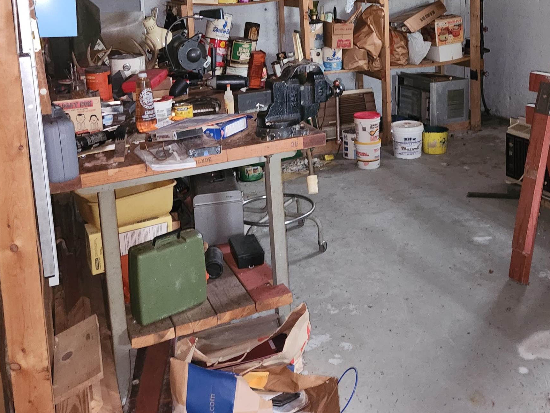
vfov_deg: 33.5
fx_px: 651
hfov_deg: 45.3
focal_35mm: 41
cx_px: 354
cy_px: 53
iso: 1000
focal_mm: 5.4
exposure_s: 1/7
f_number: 1.8
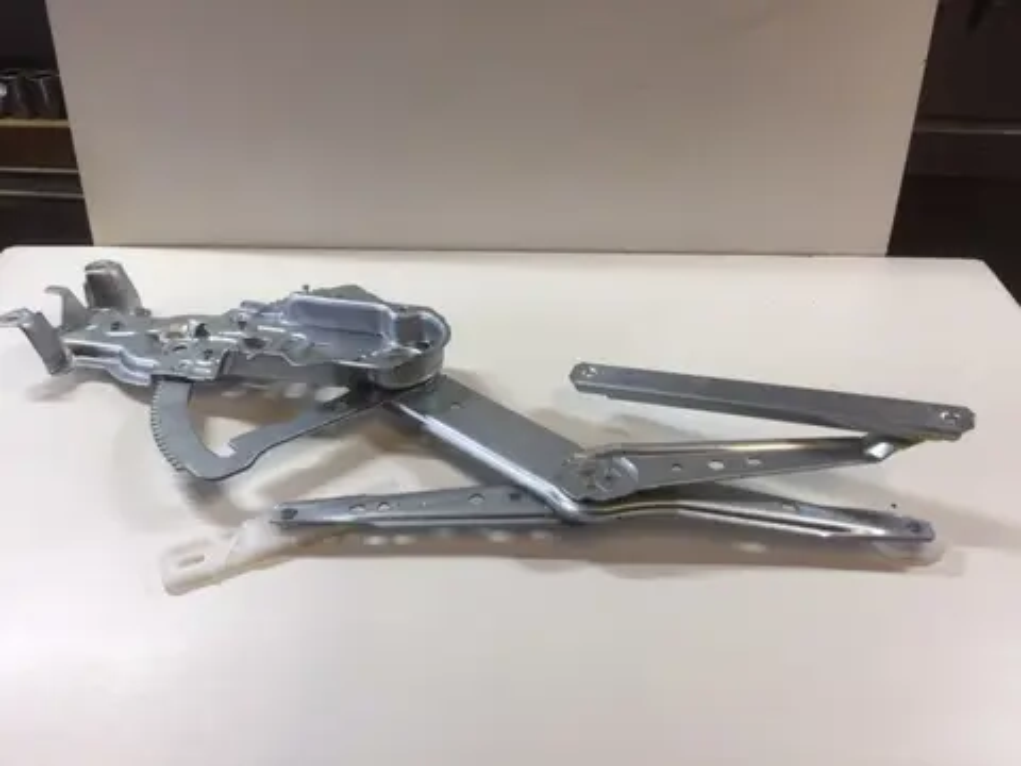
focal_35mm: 29
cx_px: 510
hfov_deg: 61.7
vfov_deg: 48.2
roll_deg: +0.8
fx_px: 855
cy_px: 383
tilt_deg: -38.4
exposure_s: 1/33
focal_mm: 4.15
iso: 50
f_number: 2.2
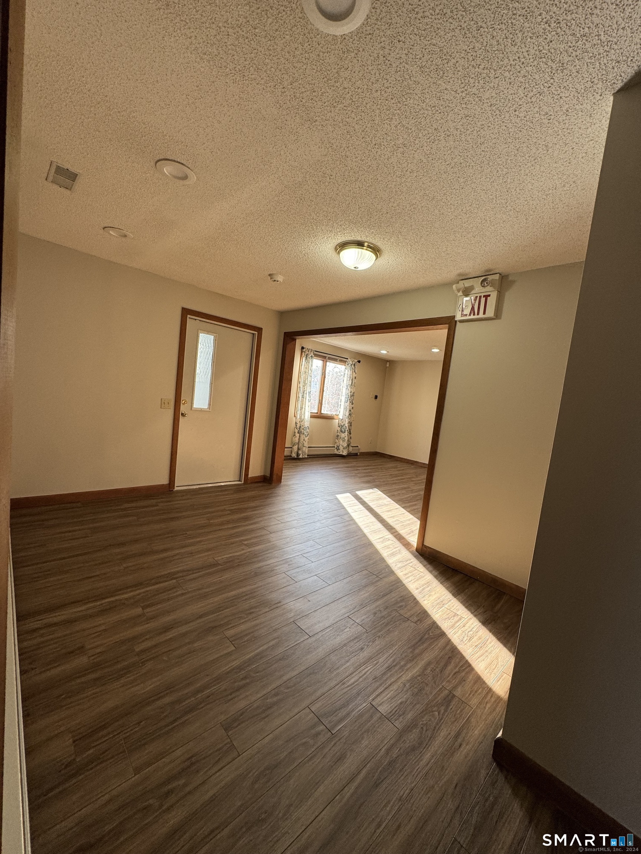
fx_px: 346
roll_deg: -6.1
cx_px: 320
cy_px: 427
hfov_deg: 85.7
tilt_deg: -5.7
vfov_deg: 102.1
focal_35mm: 14
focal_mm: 2.22
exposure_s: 1/120
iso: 160
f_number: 2.2
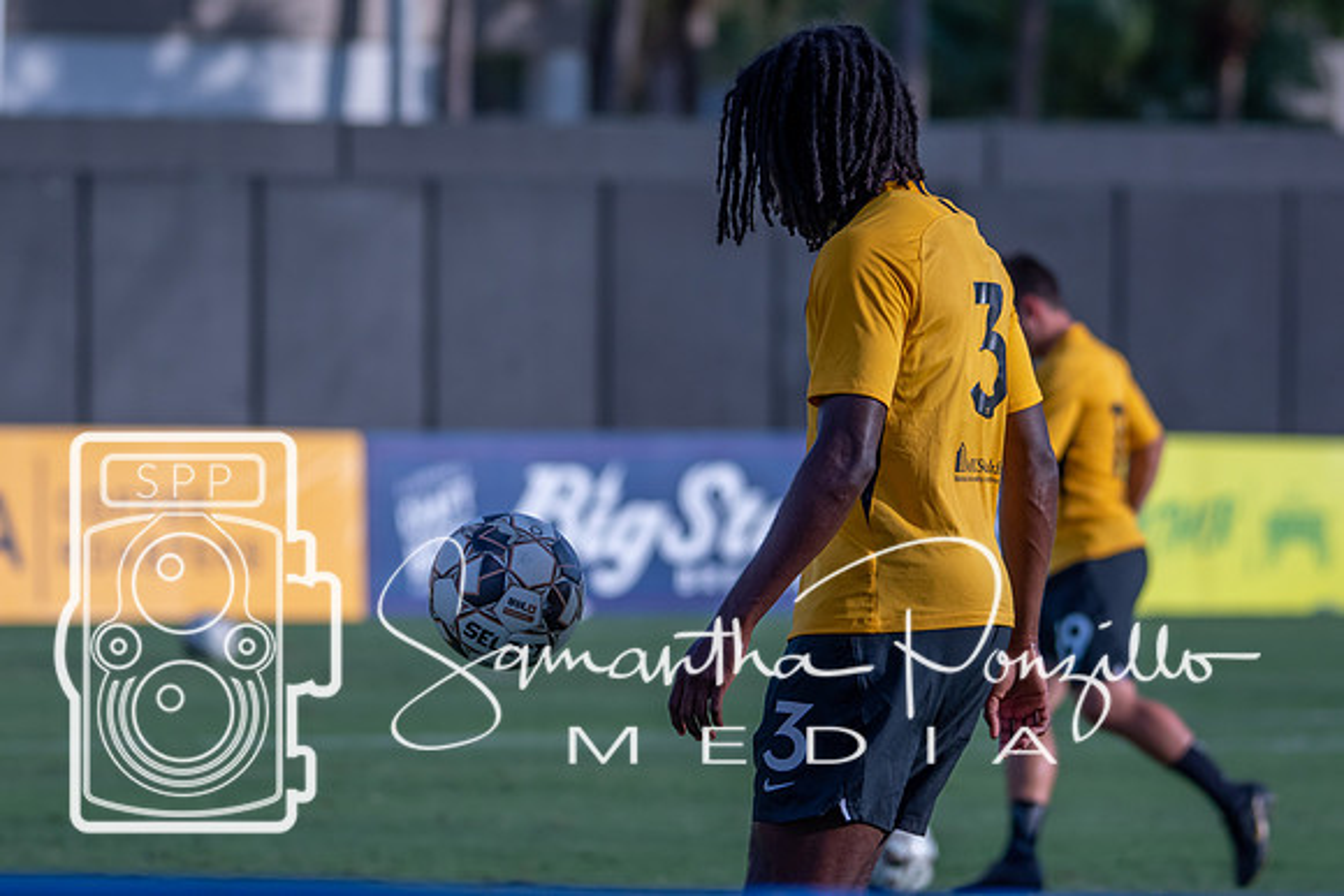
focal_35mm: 390
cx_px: 672
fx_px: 14563
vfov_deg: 3.5
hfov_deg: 5.3
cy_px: 448
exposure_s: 1/2000
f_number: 5.6
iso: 400
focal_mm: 260
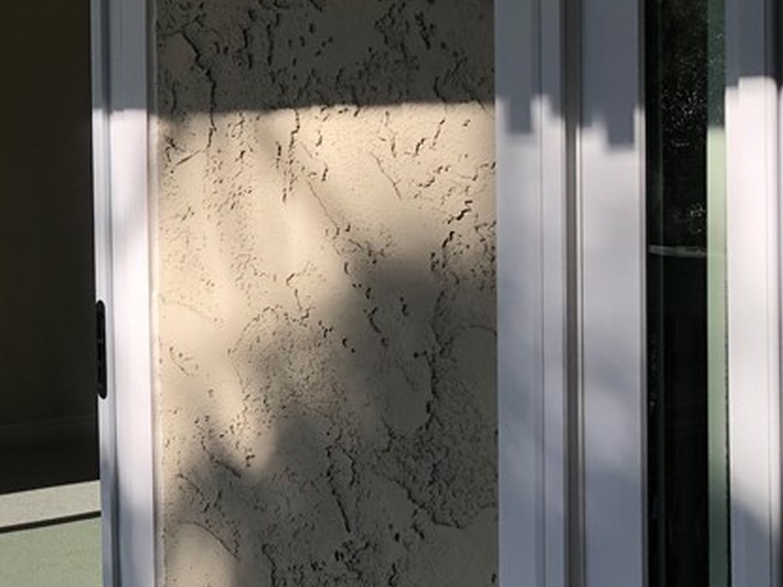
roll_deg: +2.1
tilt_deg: -3.8
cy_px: 213
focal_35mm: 69
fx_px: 1561
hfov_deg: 25.9
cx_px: -90
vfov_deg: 21.3
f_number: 1.8
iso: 20
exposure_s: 1/1372
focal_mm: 4
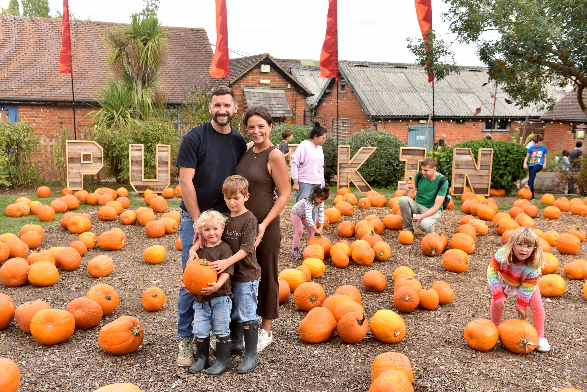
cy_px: 196
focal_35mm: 38
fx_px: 620
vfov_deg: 35.1
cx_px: 294
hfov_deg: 50.7
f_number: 5
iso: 640
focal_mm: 38
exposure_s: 1/1250
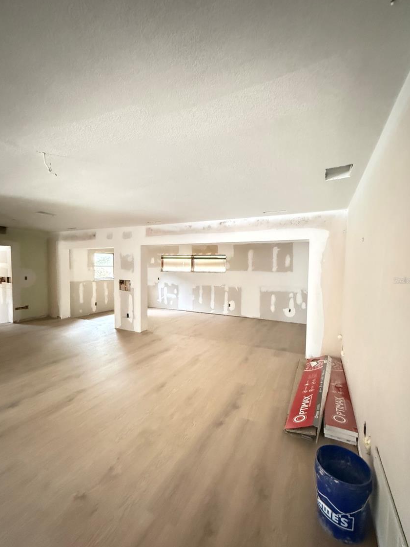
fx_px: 237
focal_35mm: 15
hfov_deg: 81.7
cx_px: 209
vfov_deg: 98.2
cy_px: 280
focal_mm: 2.22
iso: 3200
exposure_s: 1/19
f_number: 2.2
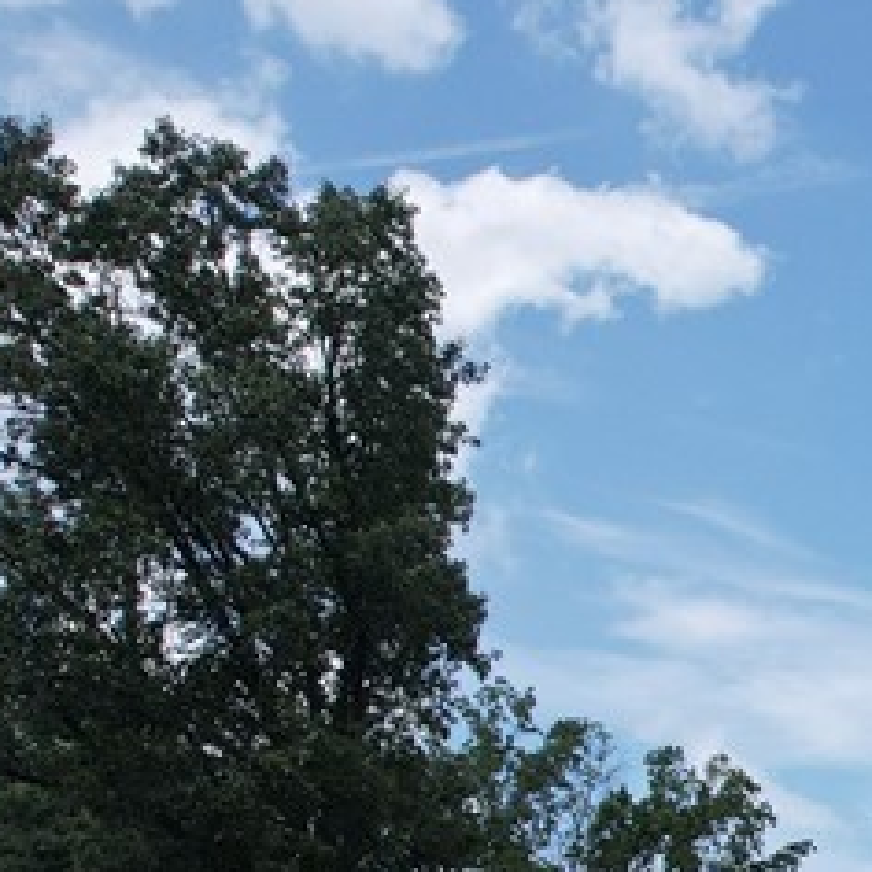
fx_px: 2451
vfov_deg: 18.6
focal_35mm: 86
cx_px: 1482
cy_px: 1160
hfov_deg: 17.2
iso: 120
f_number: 2.8
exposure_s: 1/2500
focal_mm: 8.38
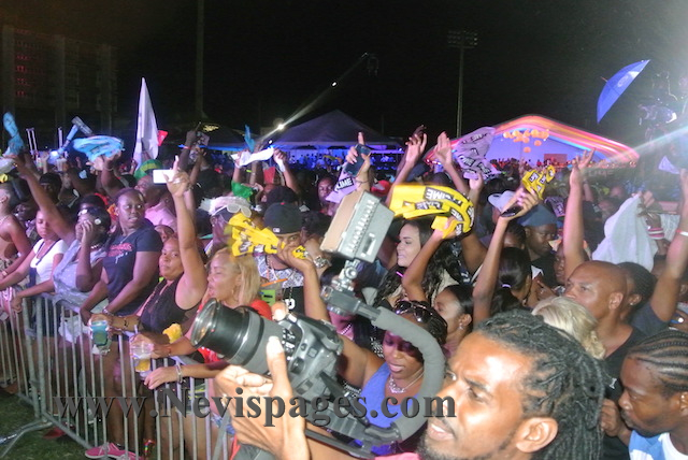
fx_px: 612
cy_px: 230
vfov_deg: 41.2
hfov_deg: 58.7
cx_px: 344
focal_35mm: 32
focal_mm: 12.2
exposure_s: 1/60
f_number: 3.8
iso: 3200
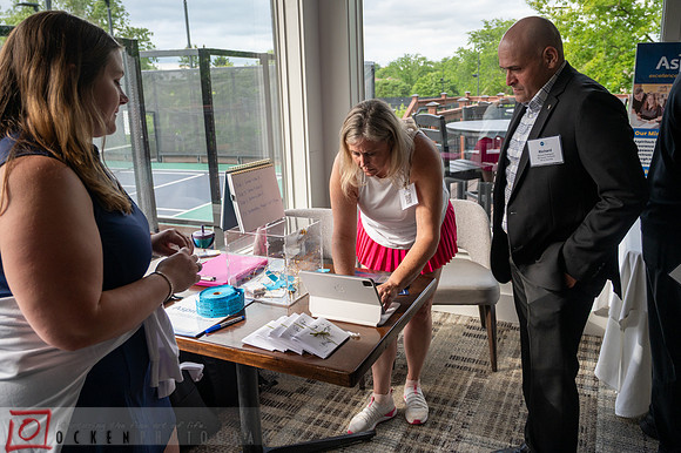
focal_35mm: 28
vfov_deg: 46.0
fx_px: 533
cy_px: 203
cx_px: 368
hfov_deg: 65.1
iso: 640
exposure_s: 1/1000
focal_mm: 24.5
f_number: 4
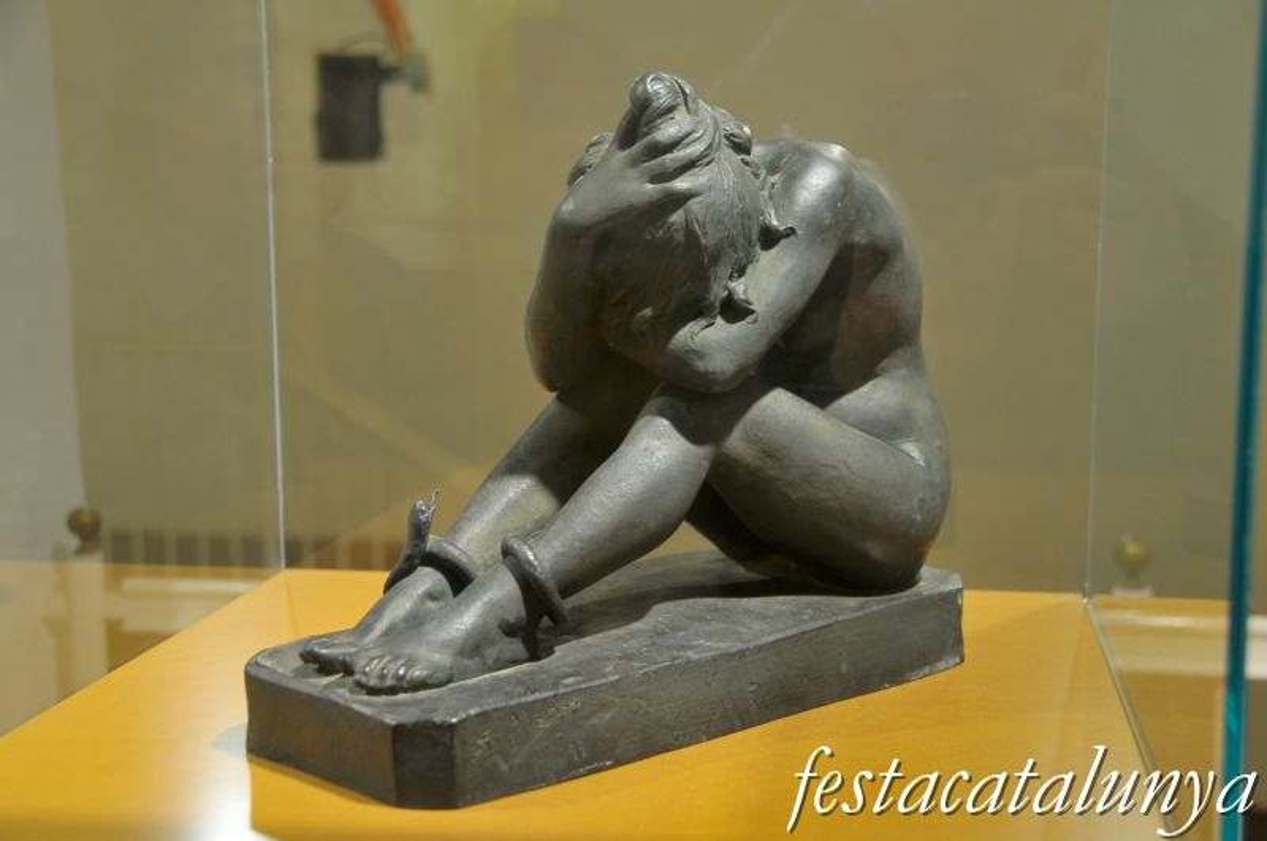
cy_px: 420
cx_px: 634
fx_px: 1792
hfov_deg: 38.9
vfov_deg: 26.4
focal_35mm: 51
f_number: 4.2
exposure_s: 1/8
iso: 200
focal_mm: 34
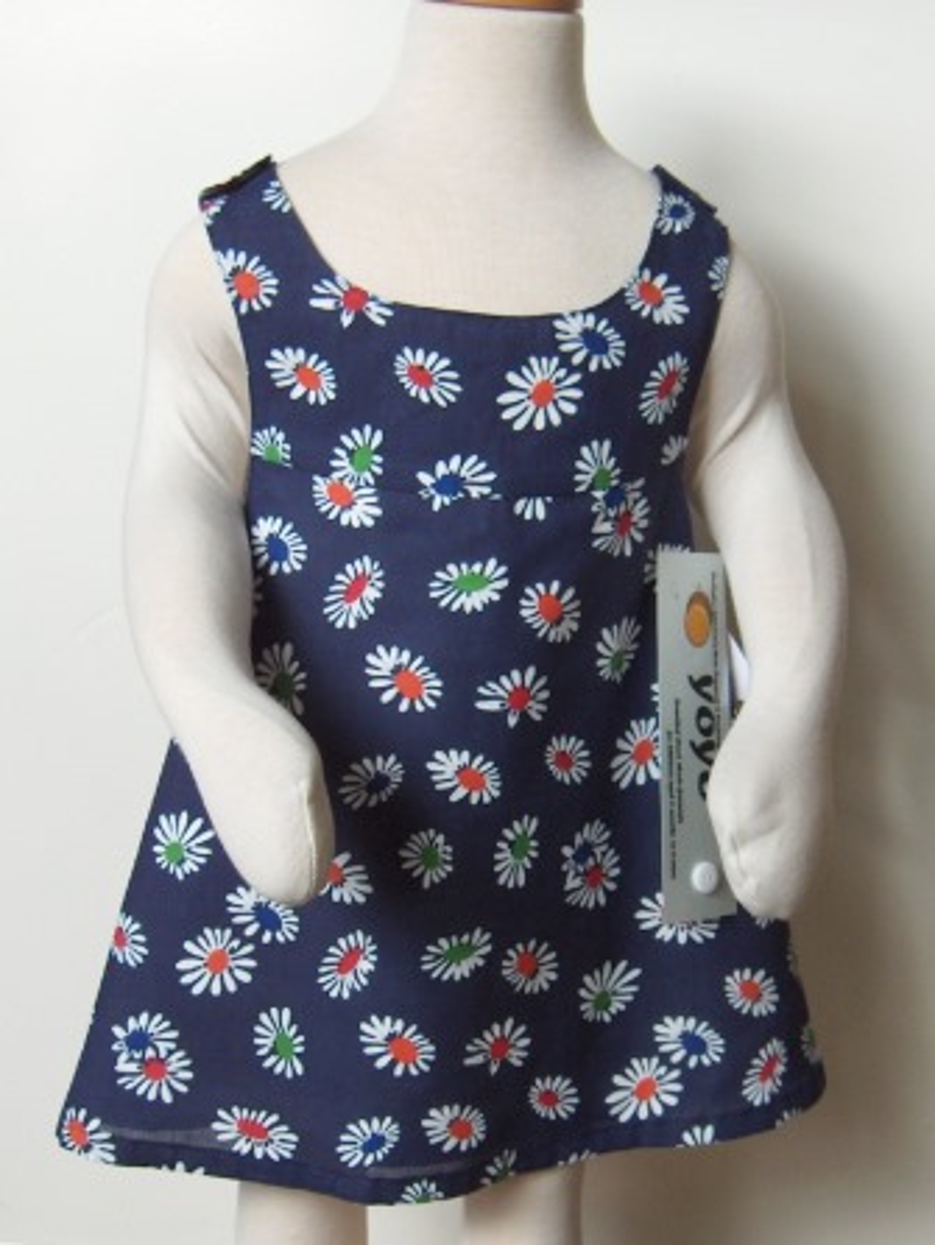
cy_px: 622
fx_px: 1403
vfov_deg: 47.8
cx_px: 468
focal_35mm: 39
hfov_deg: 36.9
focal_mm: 8
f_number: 2.8
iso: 144
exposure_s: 1/124
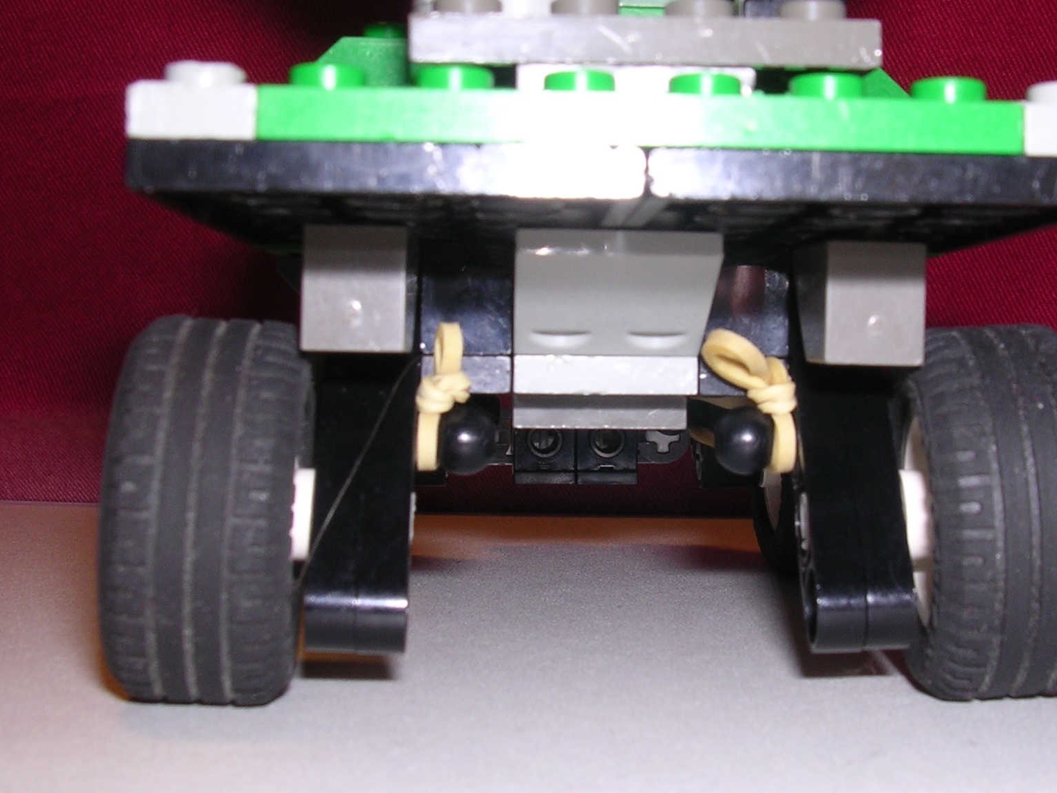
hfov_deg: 37.4
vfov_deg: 28.5
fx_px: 1557
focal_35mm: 51
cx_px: 630
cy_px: 349
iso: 100
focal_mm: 5.8
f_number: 5.6
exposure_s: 1/60.1
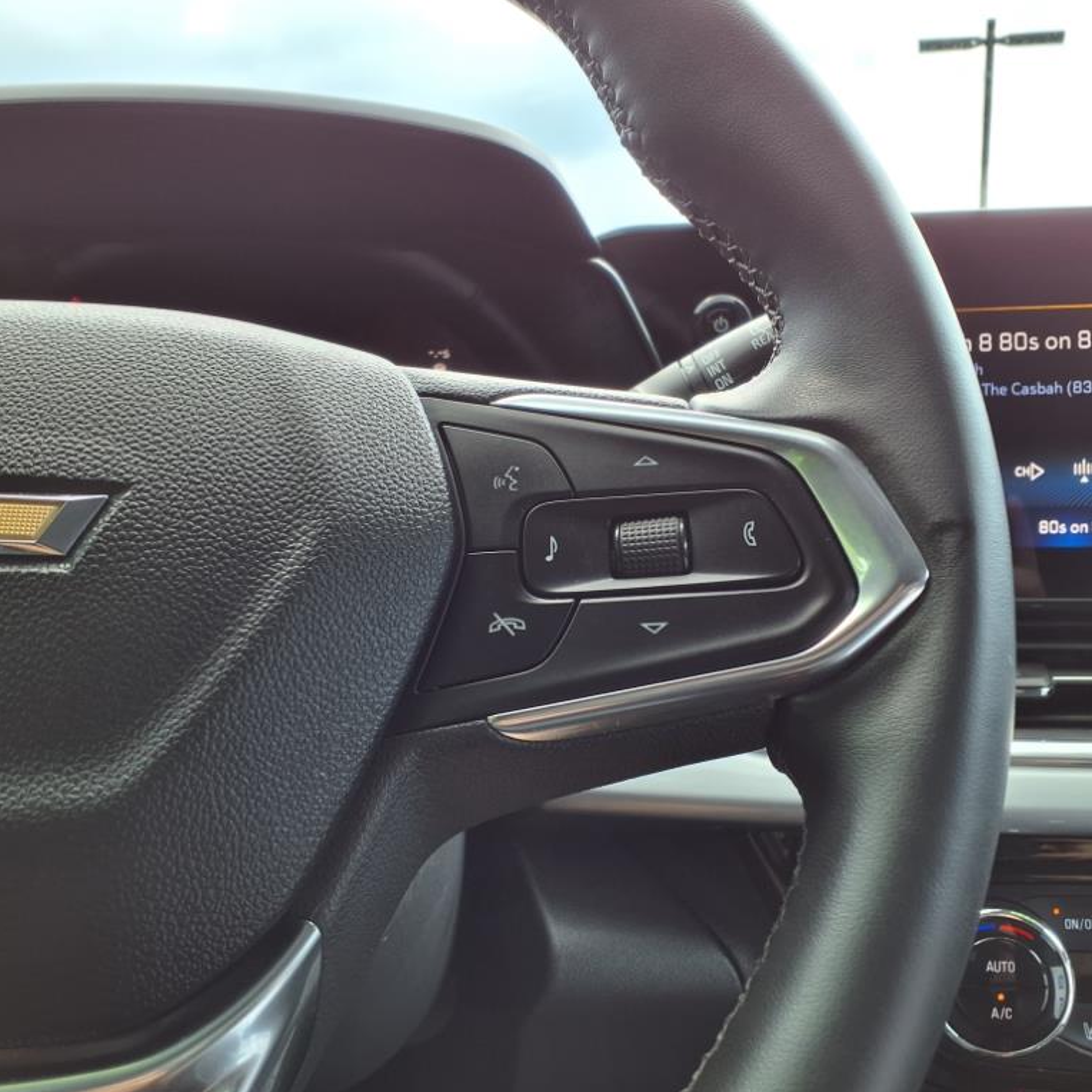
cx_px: 567
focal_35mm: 32
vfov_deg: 51.1
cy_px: 546
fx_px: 1142
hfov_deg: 51.1
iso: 64
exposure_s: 1/120
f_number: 1.9
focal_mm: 3.58
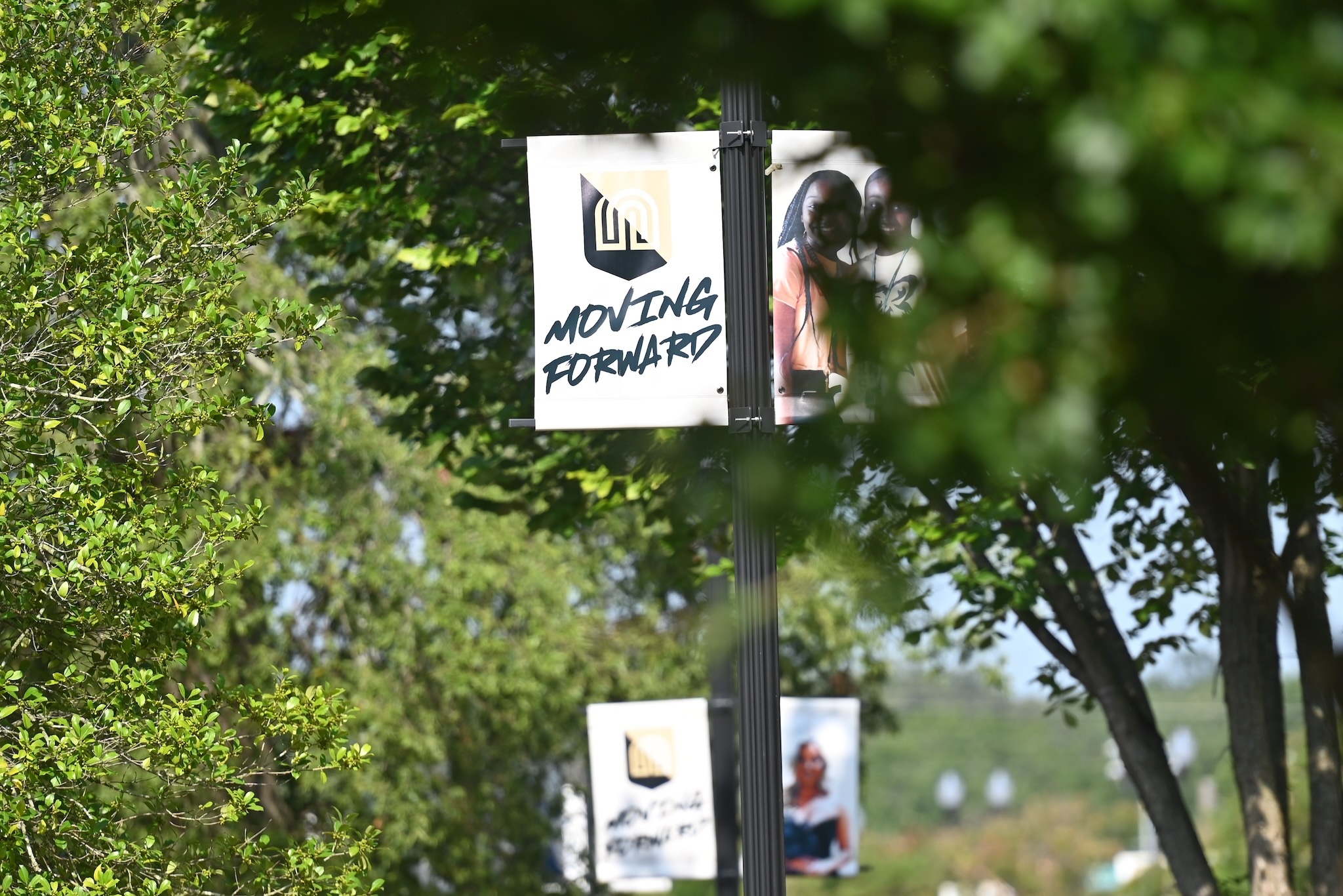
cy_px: 448
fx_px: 11192
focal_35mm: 300
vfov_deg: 4.6
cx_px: 672
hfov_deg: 6.9
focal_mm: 200
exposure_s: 1/1600
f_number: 3.5
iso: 140
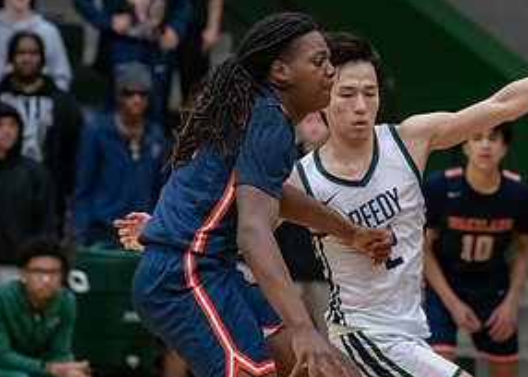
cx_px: 291
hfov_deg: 6.6
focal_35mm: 306
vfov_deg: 4.7
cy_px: 179
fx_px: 4586
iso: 3200
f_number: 2.8
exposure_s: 1/1000
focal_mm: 124
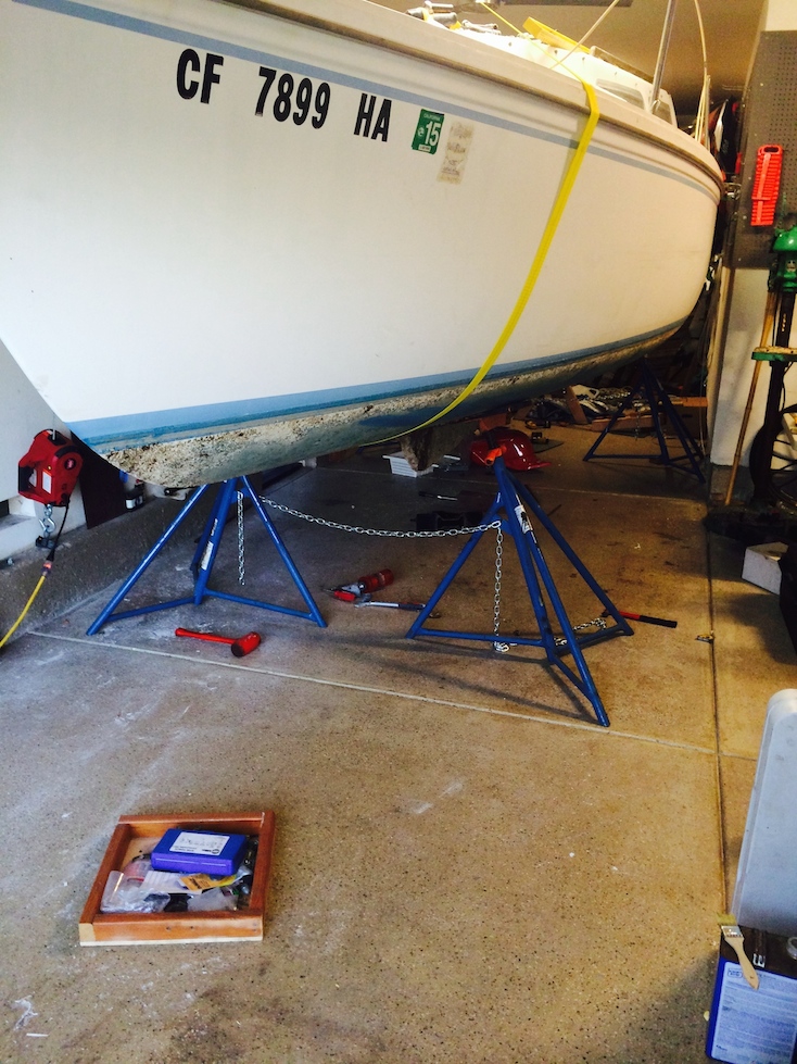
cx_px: 398
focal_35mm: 30
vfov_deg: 60.0
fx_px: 921
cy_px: 532
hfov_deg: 46.8
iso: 160
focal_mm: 4.12
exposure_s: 1/30
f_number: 2.2
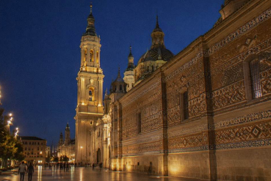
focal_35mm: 37
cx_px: 131
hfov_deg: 51.9
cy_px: 89
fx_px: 278
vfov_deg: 35.9
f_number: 7.1
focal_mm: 35
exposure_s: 1/400
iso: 640
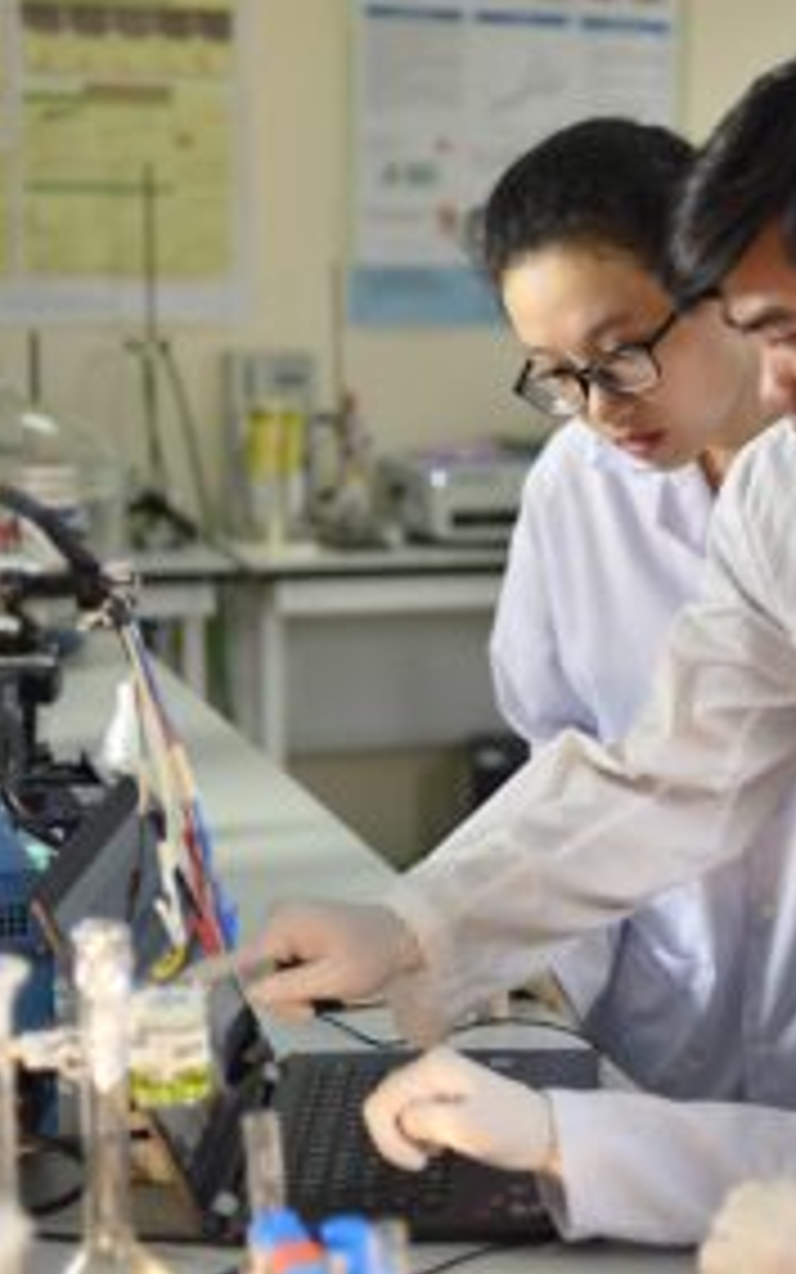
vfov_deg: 29.4
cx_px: 731
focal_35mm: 70
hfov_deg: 18.3
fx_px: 2428
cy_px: 599
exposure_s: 1/250
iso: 200
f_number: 2
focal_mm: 35
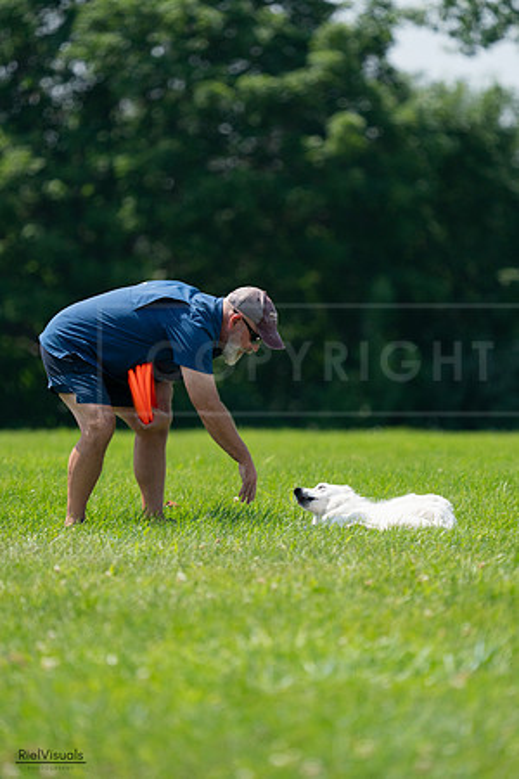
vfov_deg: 5.0
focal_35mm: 415
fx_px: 8974
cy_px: 390
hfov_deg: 3.3
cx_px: 260
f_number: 6.3
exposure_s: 1/4000
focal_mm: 415
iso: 1250
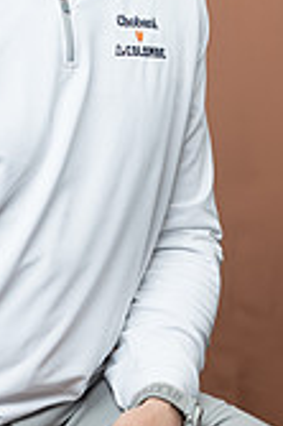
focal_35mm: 178
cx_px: 56
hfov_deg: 7.7
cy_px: 43
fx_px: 2103
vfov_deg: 11.5
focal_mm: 66
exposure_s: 1/160
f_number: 4
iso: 320
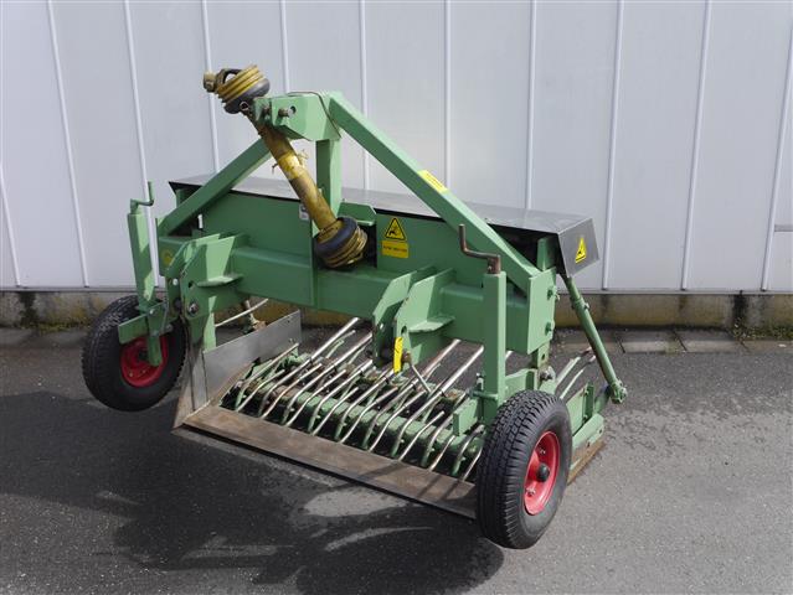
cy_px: 298
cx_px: 396
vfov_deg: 36.0
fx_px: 917
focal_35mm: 40
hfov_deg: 46.8
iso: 160
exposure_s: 1/250
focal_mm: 20
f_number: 7.1
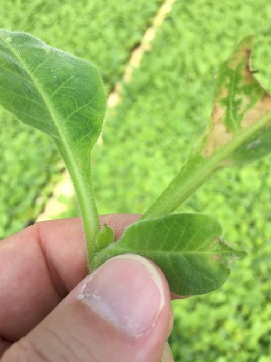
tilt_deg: -48.8
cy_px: 179
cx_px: 134
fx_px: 313
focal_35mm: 30
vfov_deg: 60.0
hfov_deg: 46.8
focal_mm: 4.15
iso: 32
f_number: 2.2
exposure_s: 1/824
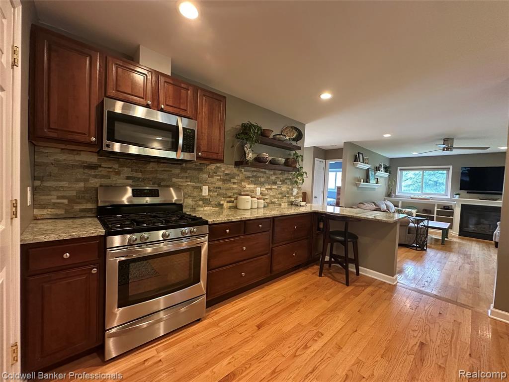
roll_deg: -2.6
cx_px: 254
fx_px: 206
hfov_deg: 102.1
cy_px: 191
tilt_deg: -1.3
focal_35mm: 14
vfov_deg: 85.7
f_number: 2.2
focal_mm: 2.22
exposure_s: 1/60
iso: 640
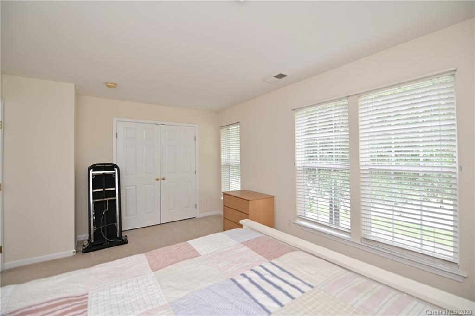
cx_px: 238
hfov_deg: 100.4
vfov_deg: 77.3
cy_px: 158
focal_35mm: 15
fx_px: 198
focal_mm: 15
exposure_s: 1/60
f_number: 2.8
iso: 220
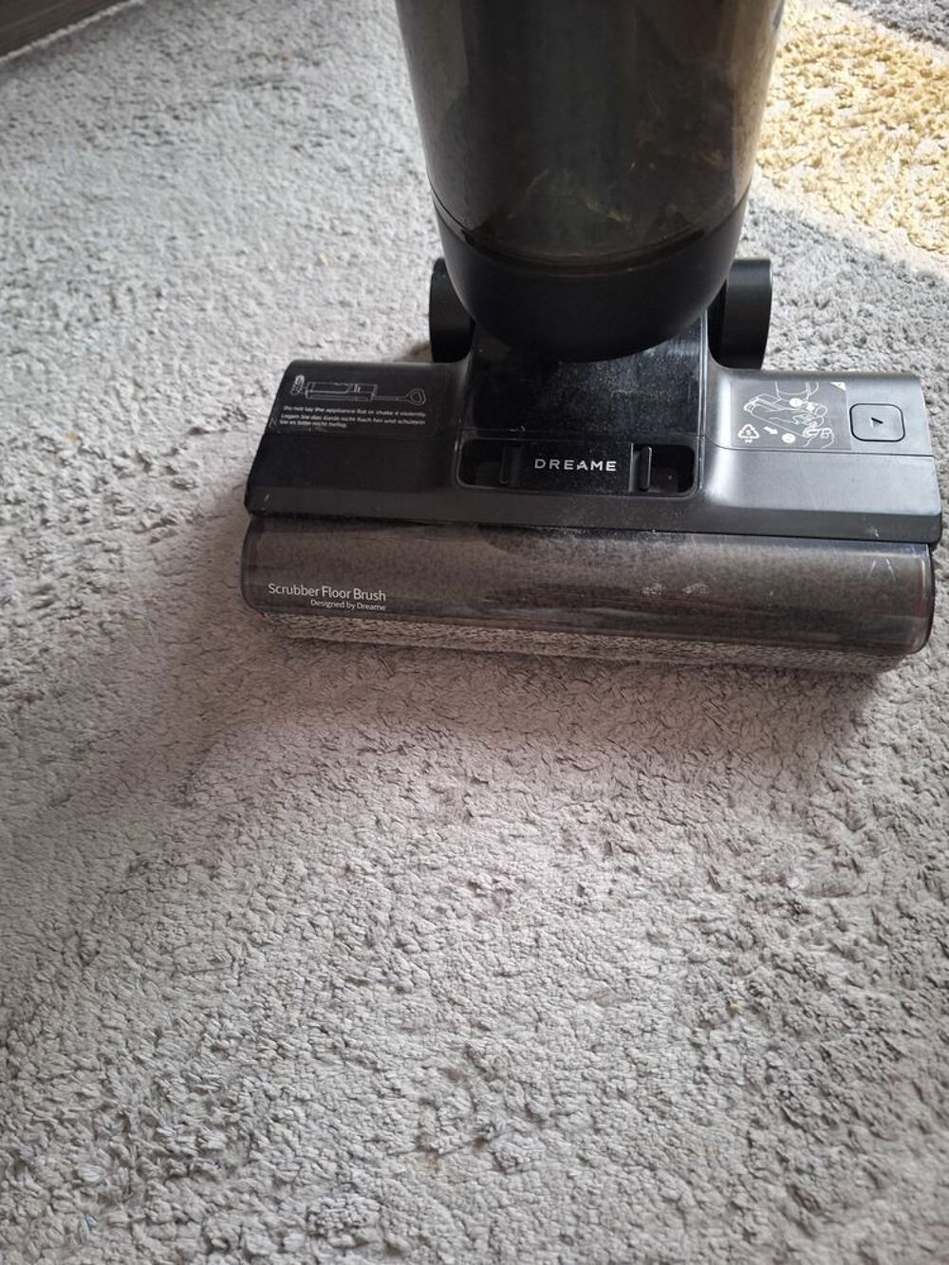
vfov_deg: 73.9
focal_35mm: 23
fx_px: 841
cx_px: 474
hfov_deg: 58.9
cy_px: 632
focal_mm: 5.54
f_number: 1.8
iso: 320
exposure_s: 1/25
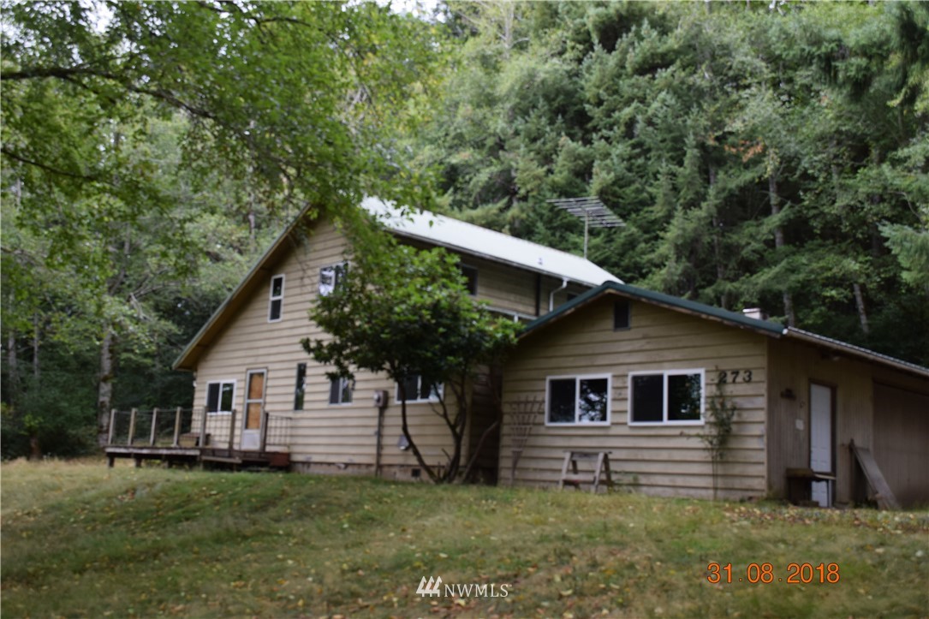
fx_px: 967
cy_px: 310
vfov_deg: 35.5
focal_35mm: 38
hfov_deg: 51.3
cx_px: 464
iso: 400
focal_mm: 25
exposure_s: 1/200
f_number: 7.1
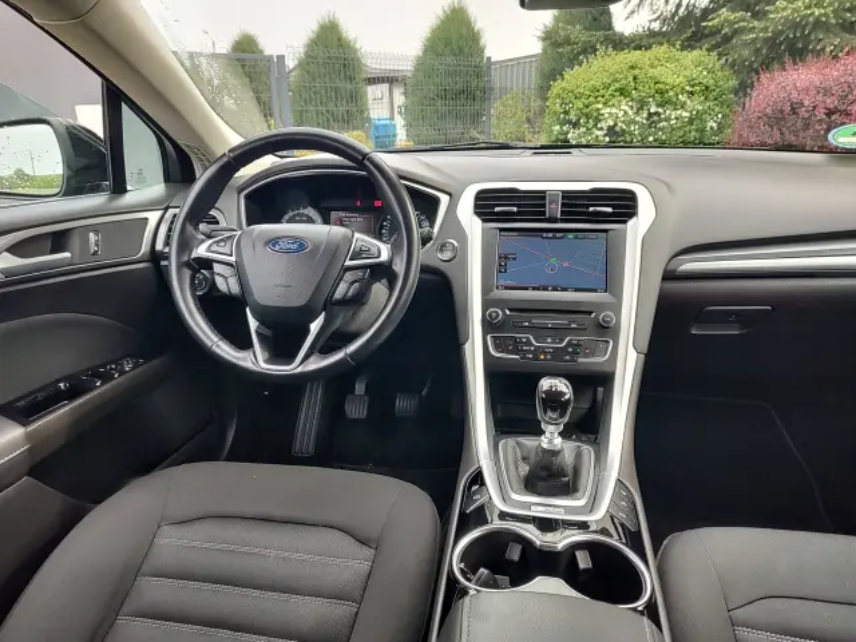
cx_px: 428
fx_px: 569
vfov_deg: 58.9
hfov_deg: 73.9
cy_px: 321
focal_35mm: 23
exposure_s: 1/169
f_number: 1.8
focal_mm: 5.56
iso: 100
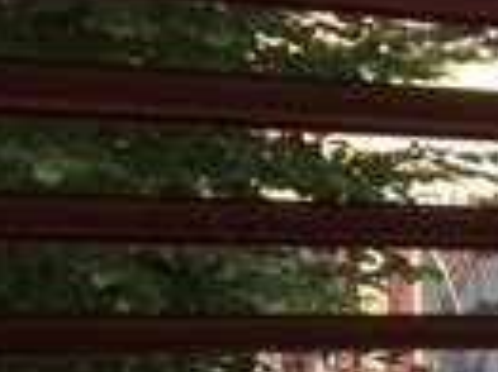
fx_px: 2041
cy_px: 467
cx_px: 1133
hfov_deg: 11.8
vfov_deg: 10.2
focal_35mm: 142
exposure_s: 1/260
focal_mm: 4.15
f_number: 2.2
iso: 25
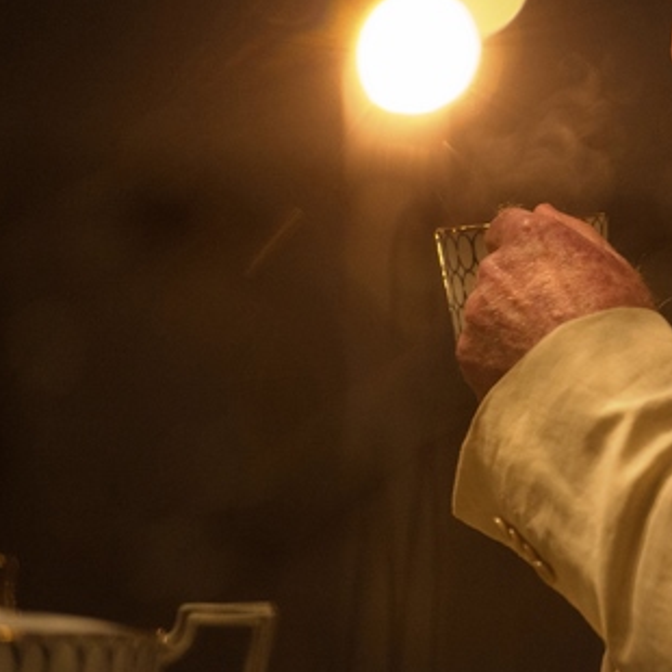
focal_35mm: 384
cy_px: 189
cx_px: 737
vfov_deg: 4.6
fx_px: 8434
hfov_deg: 4.6
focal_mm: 200
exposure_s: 1/100
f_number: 2.8
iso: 1600
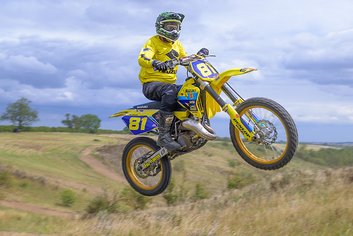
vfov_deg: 29.9
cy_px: 137
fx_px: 440
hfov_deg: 43.7
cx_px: 157
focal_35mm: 45
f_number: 4
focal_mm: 38
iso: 50
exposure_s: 1/400
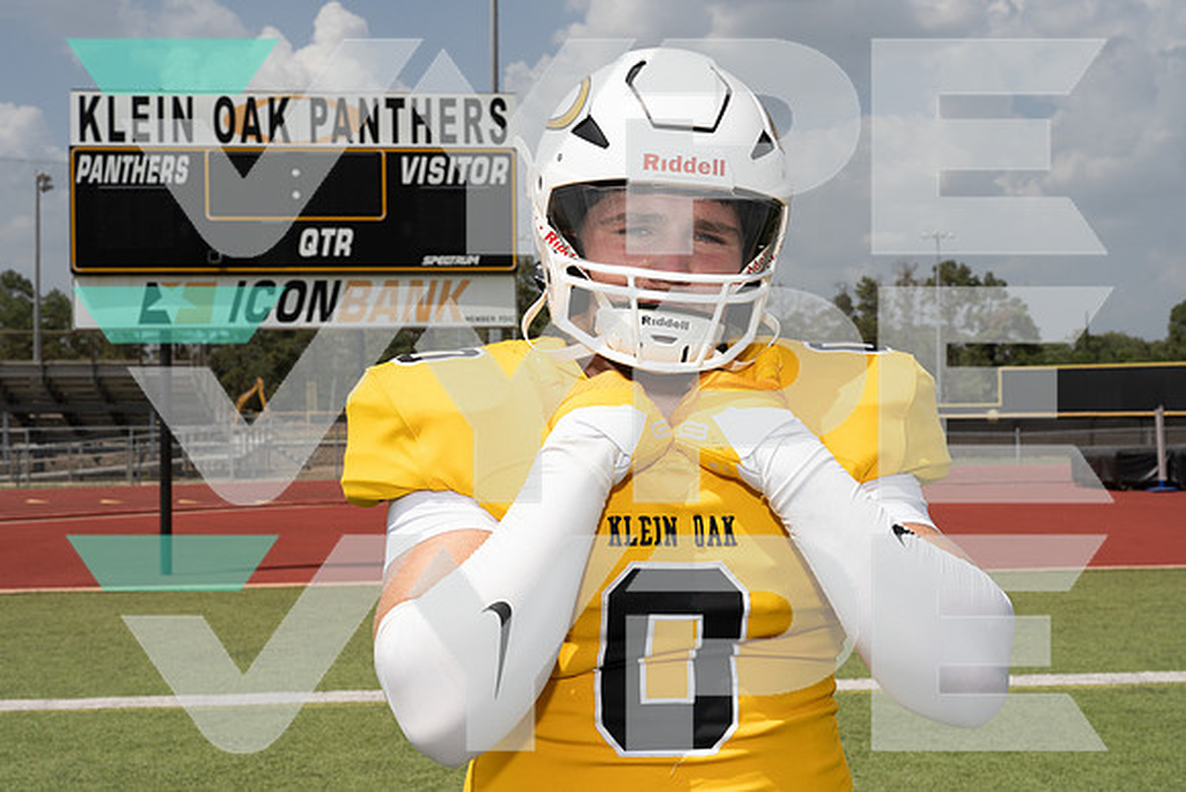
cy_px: 396
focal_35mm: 47
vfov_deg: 28.7
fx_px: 1549
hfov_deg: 41.9
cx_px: 593
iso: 160
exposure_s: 1/250
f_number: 11
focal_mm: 47
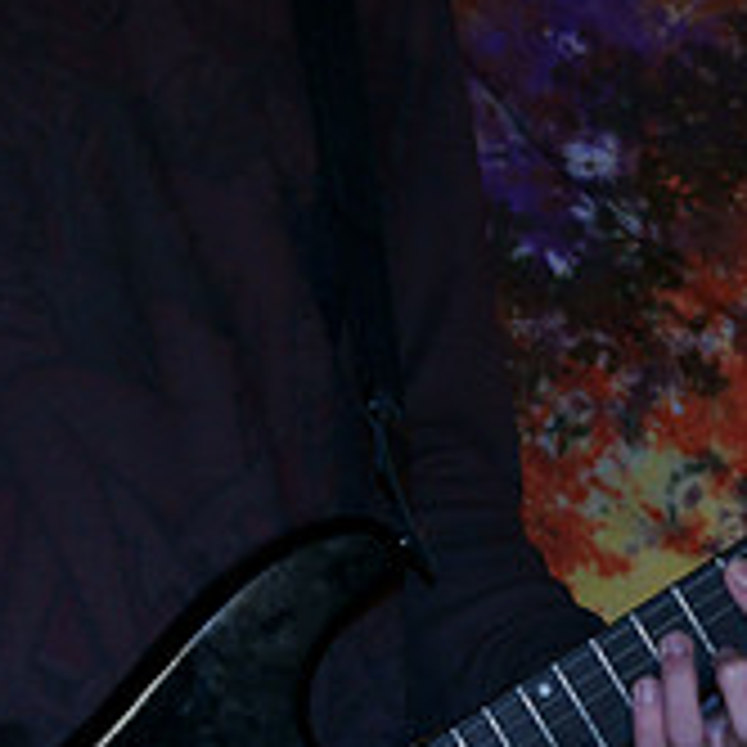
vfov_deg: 7.1
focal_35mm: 244
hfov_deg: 7.2
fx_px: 5969
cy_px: 866
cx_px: 306
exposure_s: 1/50
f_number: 2.8
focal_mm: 55
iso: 800
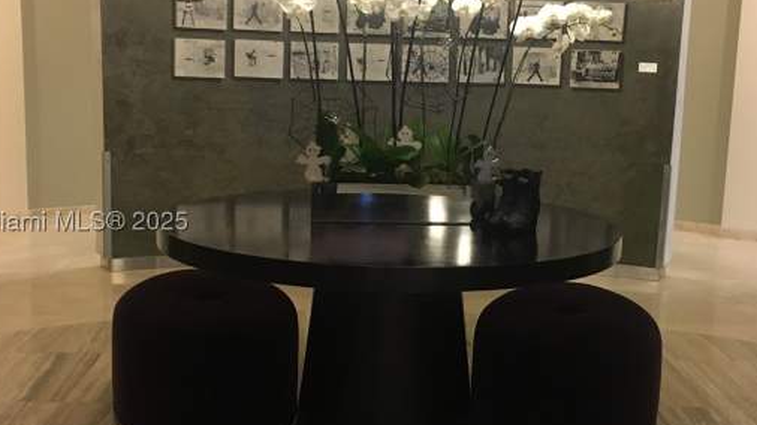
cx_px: 408
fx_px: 1003
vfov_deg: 23.9
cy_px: 226
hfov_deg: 41.3
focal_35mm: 50
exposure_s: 1/20
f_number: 2.2
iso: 200
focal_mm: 4.15
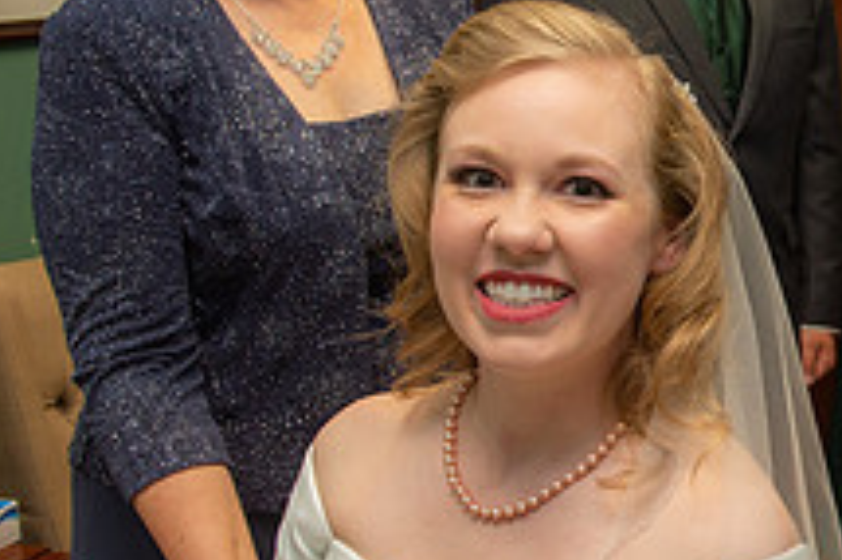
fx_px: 1706
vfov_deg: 18.6
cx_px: 1010
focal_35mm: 73
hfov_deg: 25.0
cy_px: 270
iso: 1250
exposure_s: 1/160
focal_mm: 27
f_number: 5.6
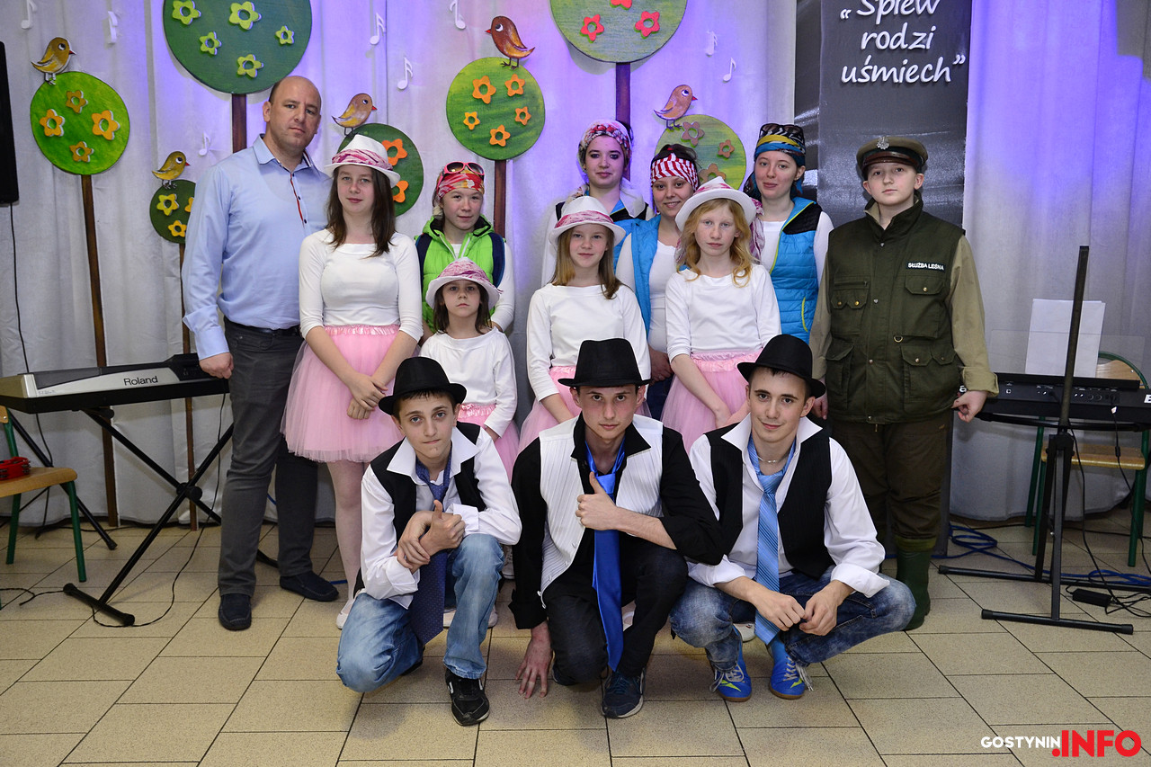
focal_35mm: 36
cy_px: 384
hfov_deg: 53.1
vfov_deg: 36.9
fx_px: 1151
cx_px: 576
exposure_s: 1/100
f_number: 4
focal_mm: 24
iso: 800
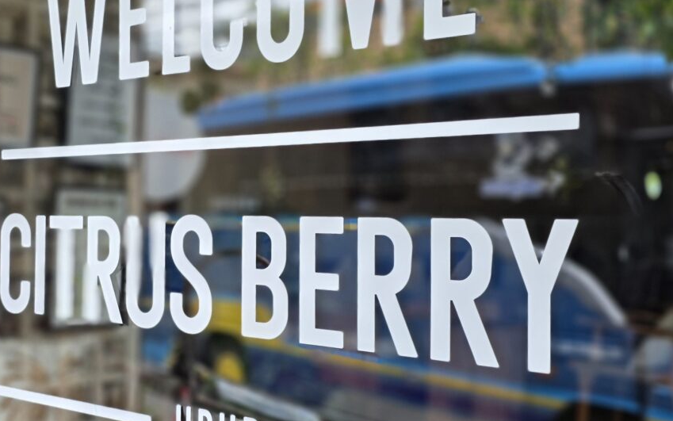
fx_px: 899
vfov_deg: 26.3
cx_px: 192
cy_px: 193
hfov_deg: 40.2
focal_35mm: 49
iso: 16
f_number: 1.7
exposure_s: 1/101
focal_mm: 6.3
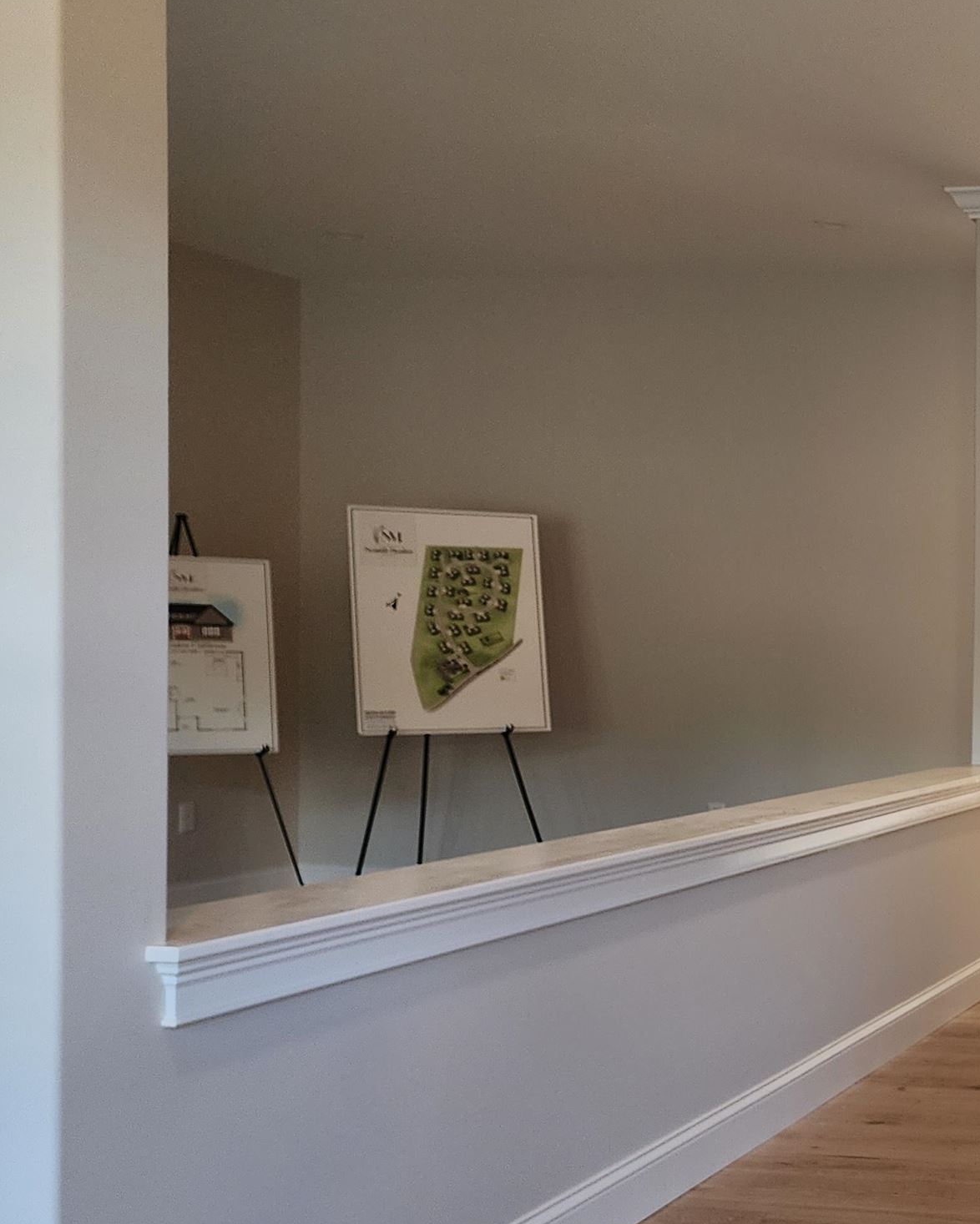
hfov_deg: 27.8
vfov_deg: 39.4
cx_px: 1202
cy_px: 711
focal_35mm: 47
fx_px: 1704
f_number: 1.8
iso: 160
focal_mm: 6.4
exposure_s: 1/180
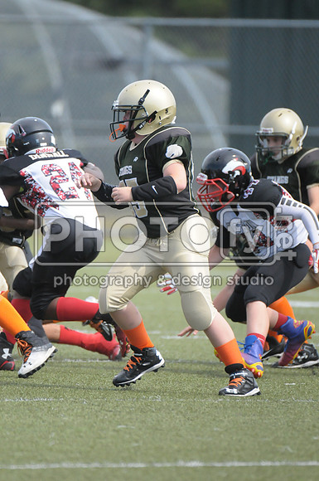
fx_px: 7998
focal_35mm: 600
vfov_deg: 3.4
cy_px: 240
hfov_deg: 2.3
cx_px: 160
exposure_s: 1/5000
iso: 1600
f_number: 4
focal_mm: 400
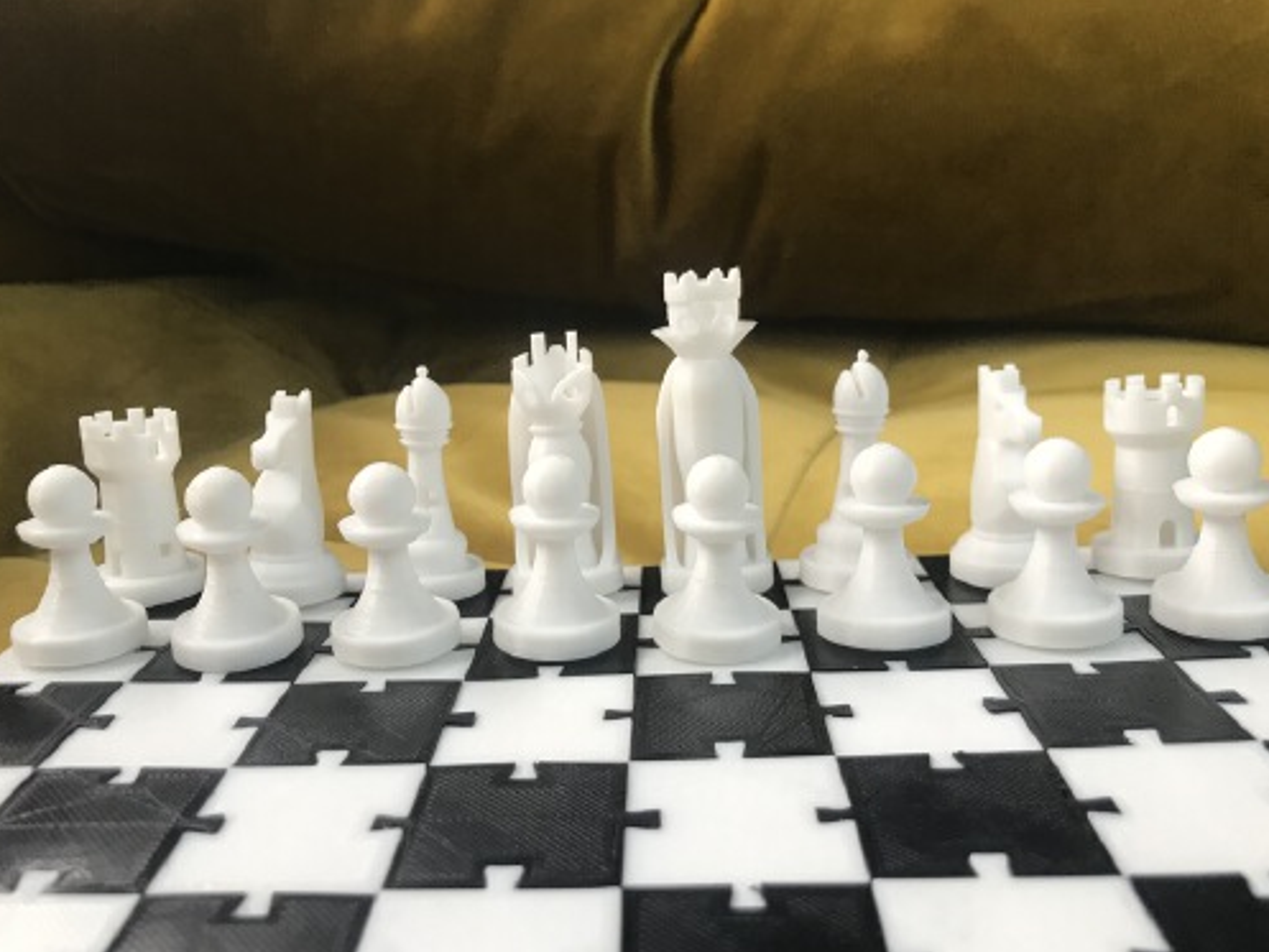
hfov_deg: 59.9
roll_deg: -1.2
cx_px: 622
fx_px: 1100
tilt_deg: -16.0
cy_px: 503
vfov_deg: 46.8
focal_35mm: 30
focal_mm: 3.99
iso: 32
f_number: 1.8
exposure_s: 1/33
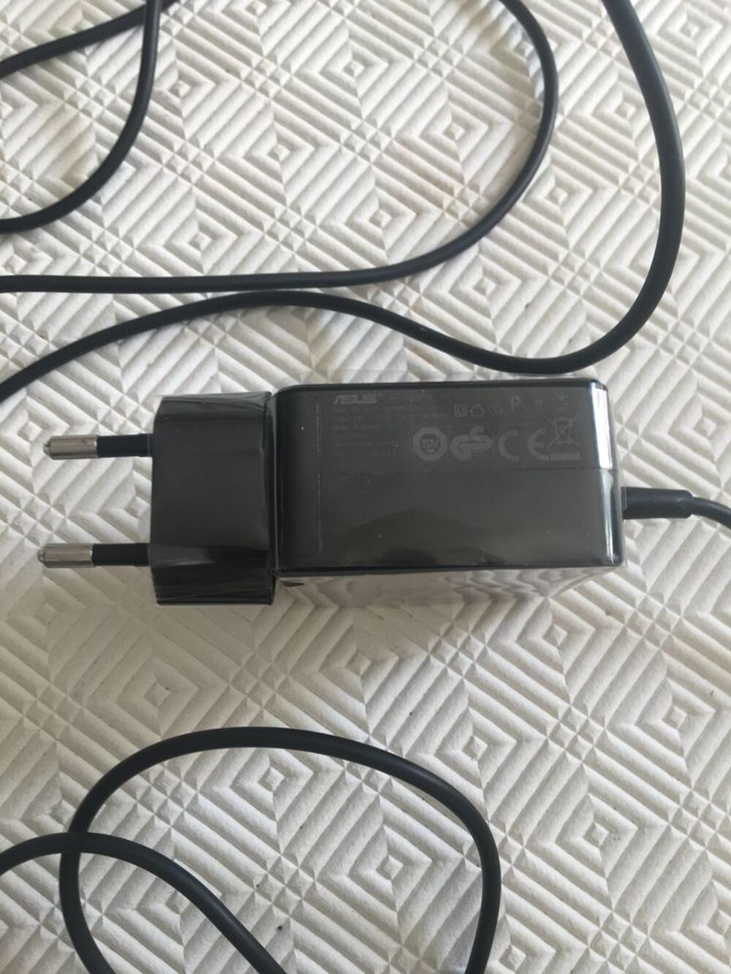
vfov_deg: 61.7
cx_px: 366
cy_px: 487
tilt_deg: -81.3
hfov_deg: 48.2
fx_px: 816
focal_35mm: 29
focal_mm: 4.15
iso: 40
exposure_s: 1/100
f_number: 2.2
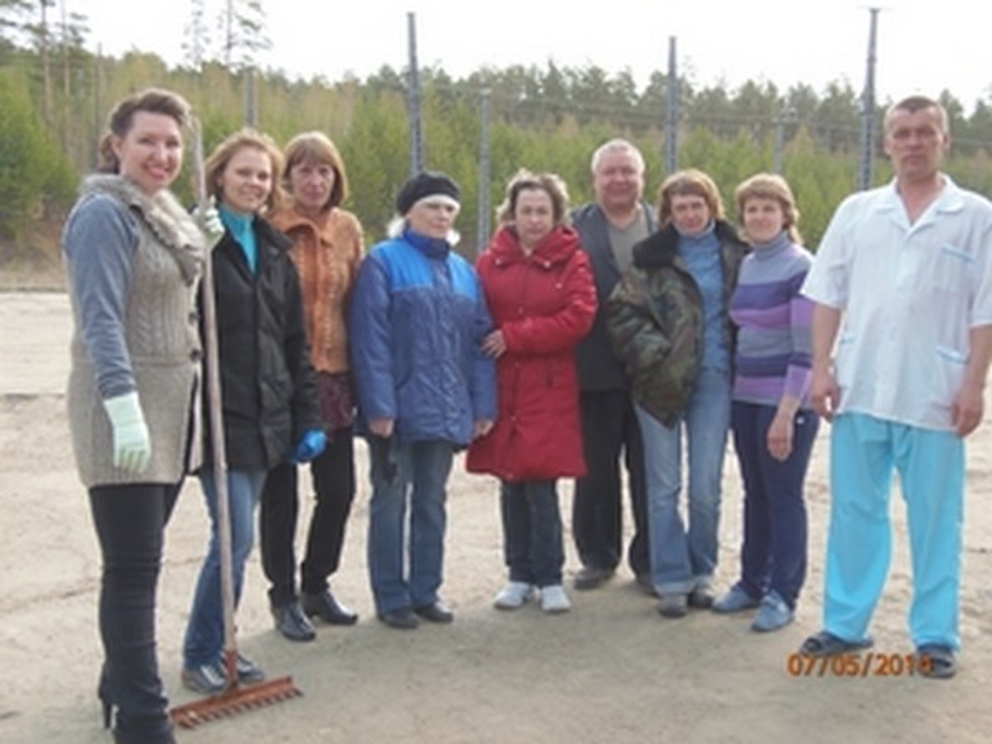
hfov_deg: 44.8
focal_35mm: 42
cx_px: 496
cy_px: 372
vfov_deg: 34.3
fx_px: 1204
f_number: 3.6
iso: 64
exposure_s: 1/200
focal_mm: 7.8
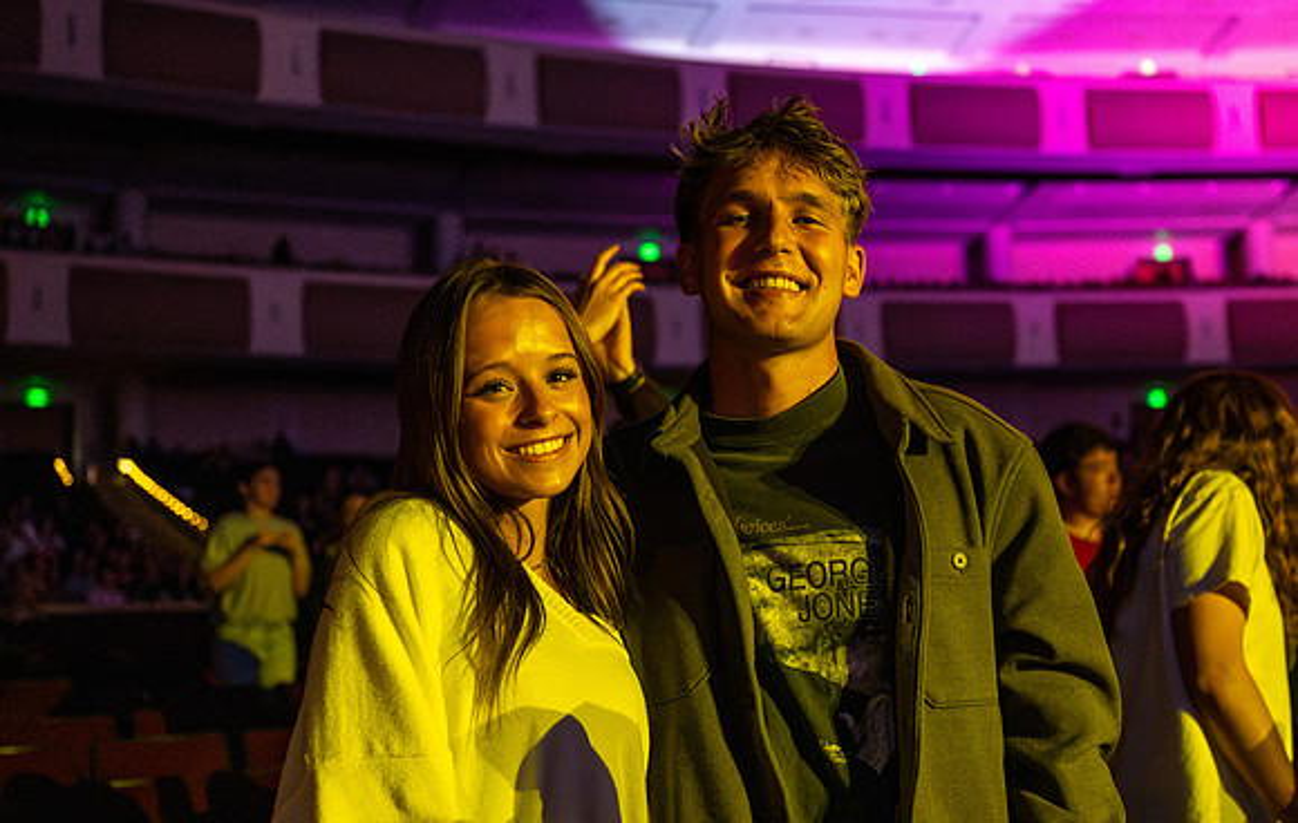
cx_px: 762
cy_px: 477
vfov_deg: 27.0
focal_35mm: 48
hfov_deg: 41.4
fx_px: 1711
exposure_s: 1/125
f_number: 2.8
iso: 8000
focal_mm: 35
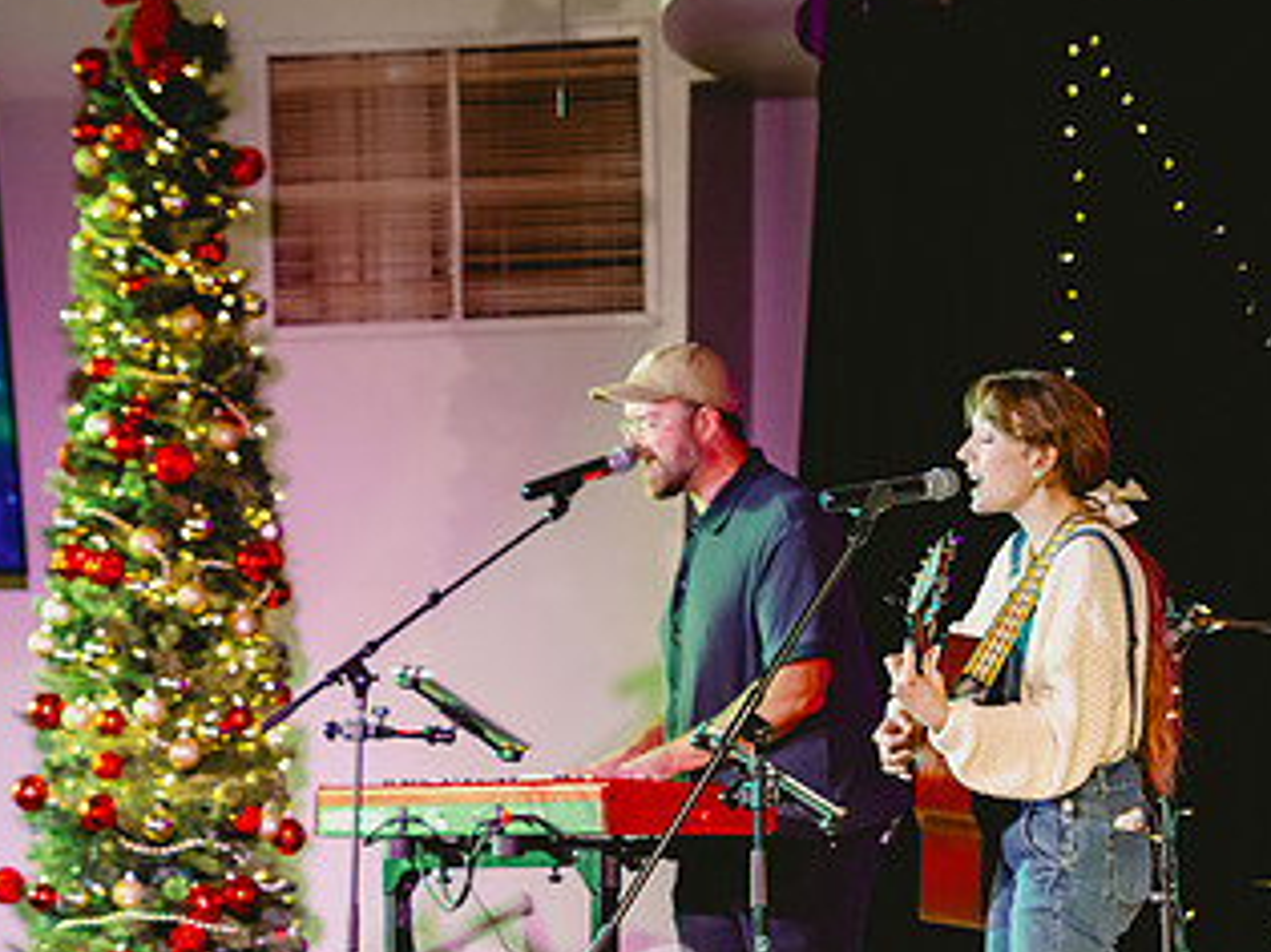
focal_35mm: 239
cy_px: 716
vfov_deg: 6.2
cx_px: 464
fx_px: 8772
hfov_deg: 8.3
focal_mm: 135
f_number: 2.8
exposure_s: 1/160
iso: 1250
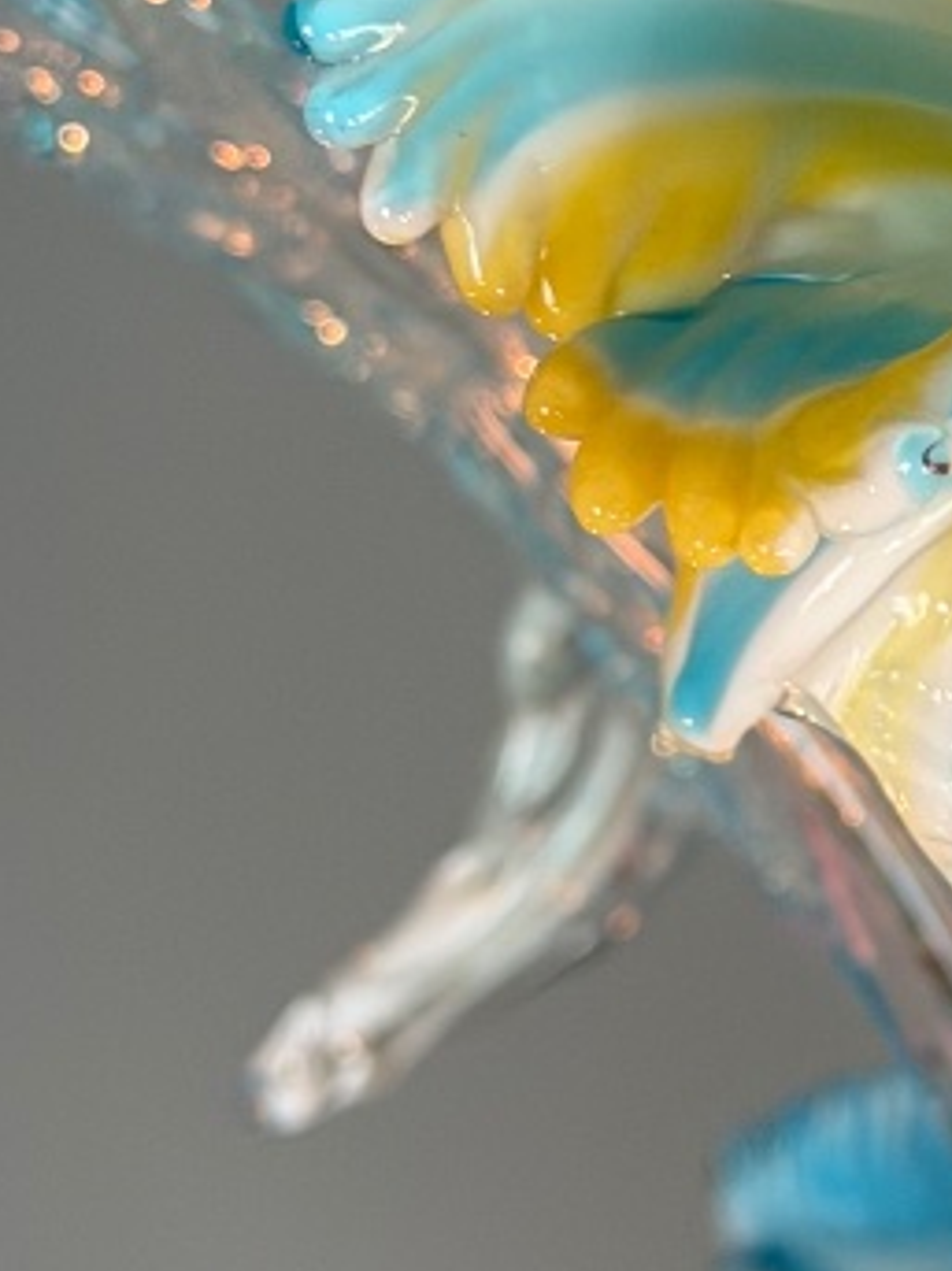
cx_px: 1222
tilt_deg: +21.8
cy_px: 322
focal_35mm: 168
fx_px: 6164
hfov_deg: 8.7
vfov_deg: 11.7
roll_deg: -3.6
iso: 64
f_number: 1.78
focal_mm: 6.76
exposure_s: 1/50
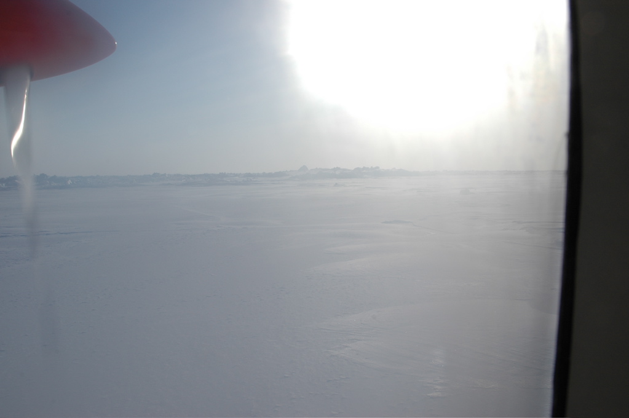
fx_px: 471
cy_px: 209
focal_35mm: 27
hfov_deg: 67.4
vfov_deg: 47.8
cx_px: 314
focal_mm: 18
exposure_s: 1/500
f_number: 11
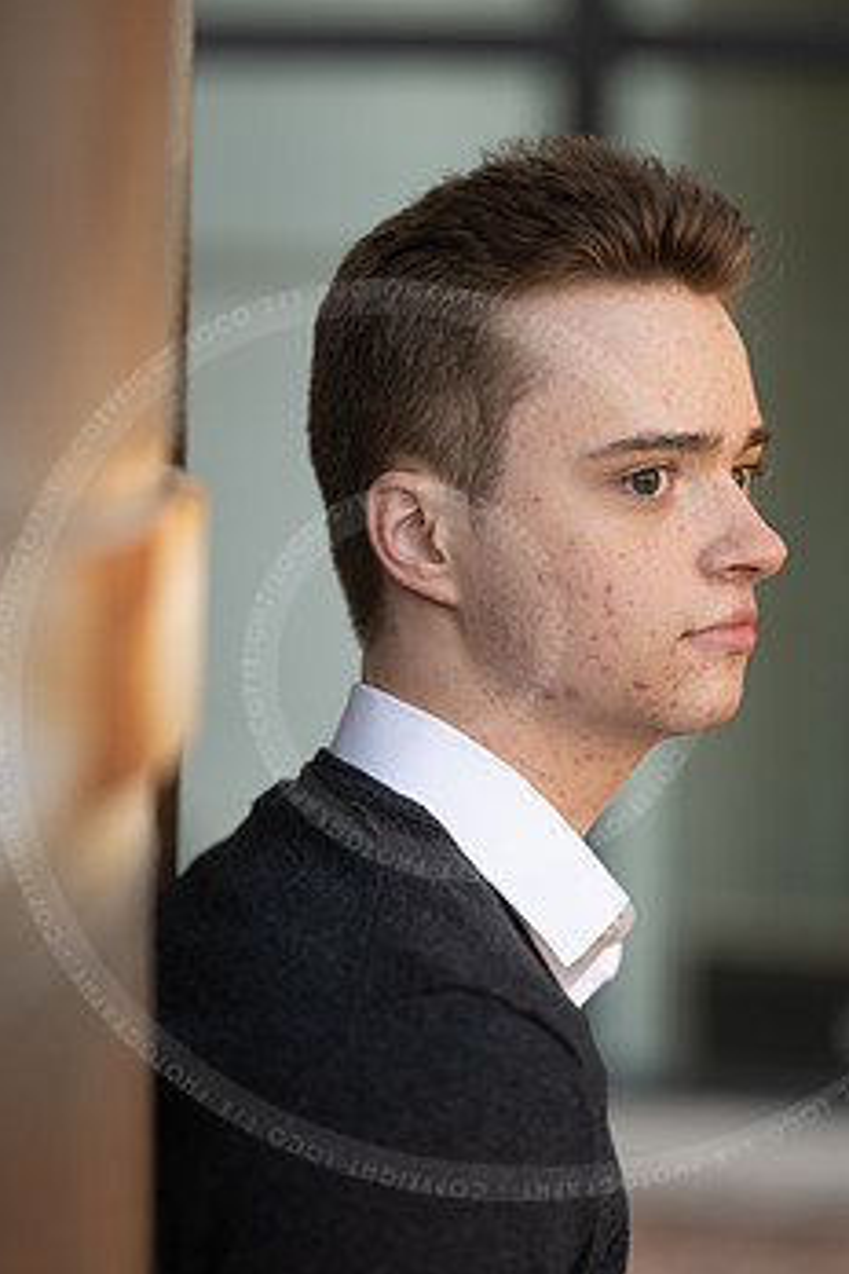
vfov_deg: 18.6
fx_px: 3891
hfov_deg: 12.5
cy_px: 725
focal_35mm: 110
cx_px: 479
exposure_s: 1/200
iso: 200
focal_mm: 85
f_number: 1.8
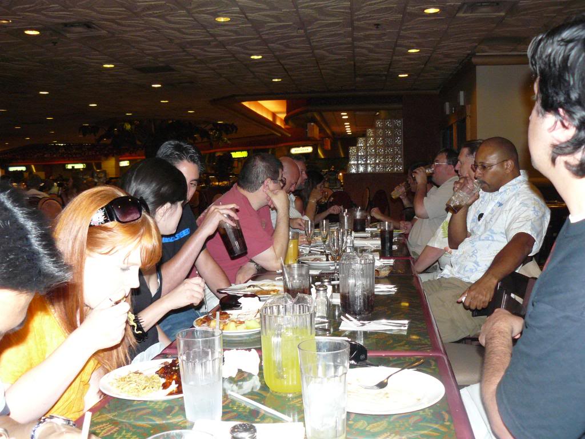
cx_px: 292
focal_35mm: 36
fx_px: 608
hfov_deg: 51.4
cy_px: 220
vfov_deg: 39.7
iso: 250
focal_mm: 6
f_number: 2.8
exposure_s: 1/30
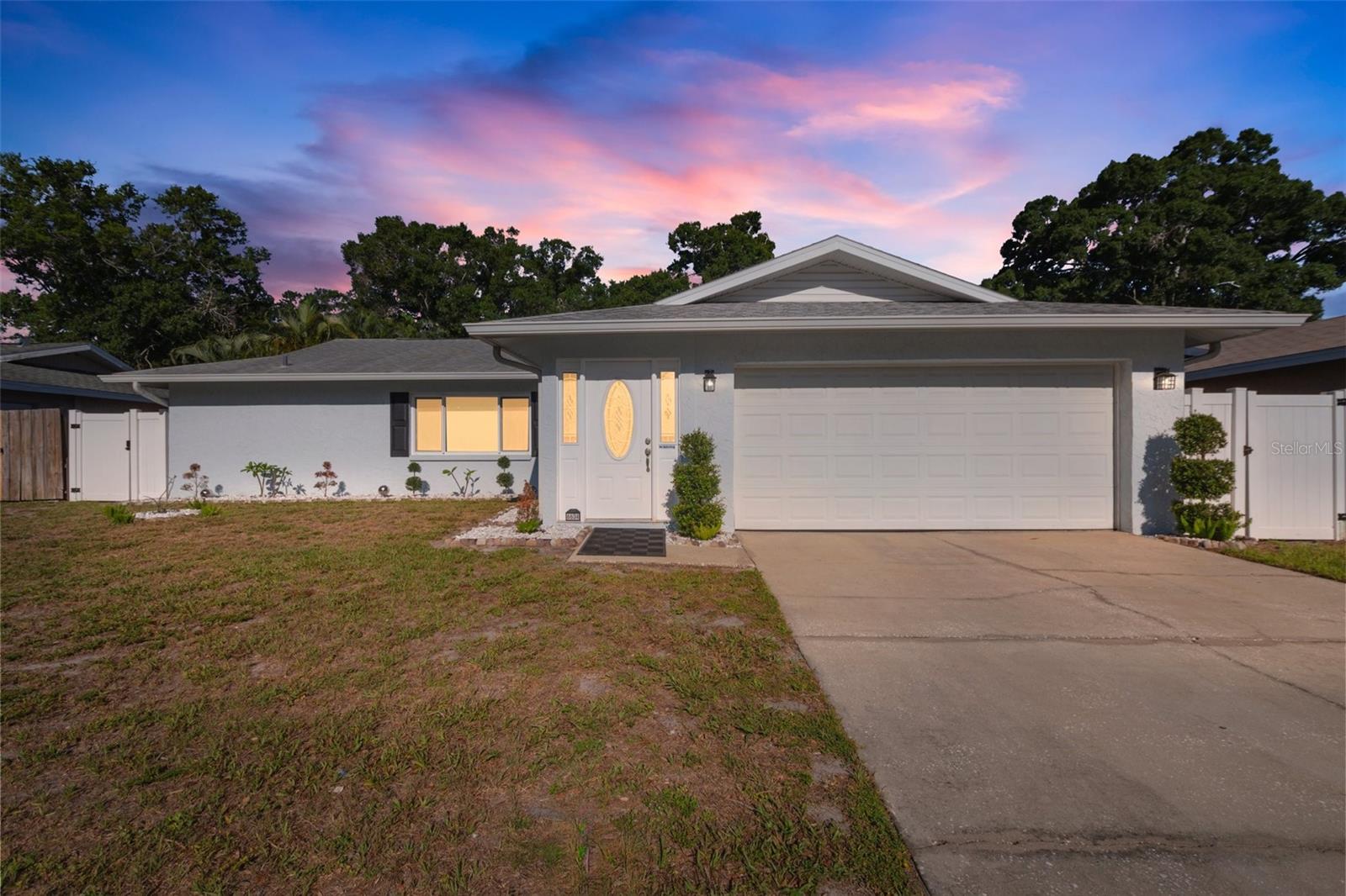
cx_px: 673
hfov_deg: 100.4
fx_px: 561
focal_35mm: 15
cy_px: 448
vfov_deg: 77.3
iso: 100
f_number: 7.1
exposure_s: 1/200
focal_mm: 10
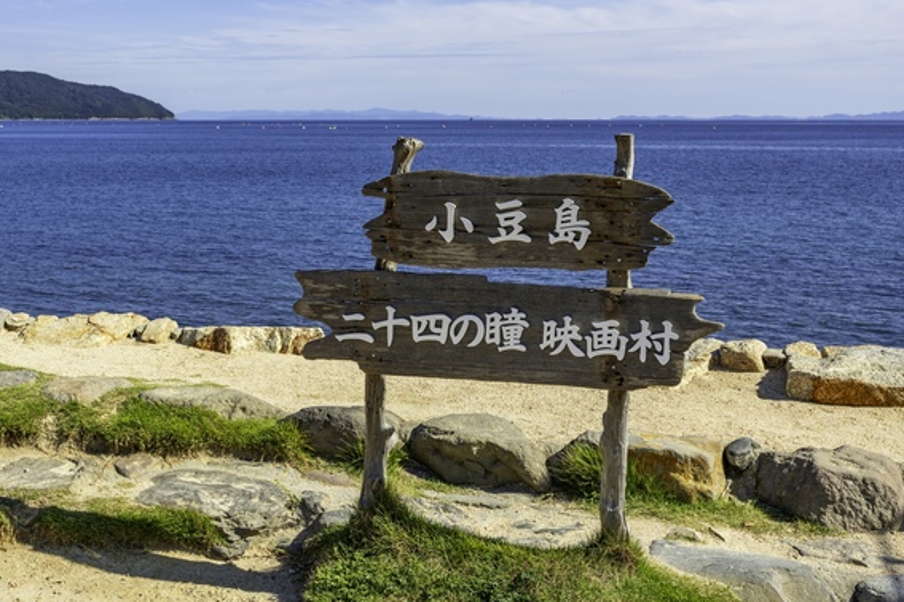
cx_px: 292
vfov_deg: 27.5
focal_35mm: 49
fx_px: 1223
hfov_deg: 40.0
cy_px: 207
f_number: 8
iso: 125
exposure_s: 1/640
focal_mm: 34.5
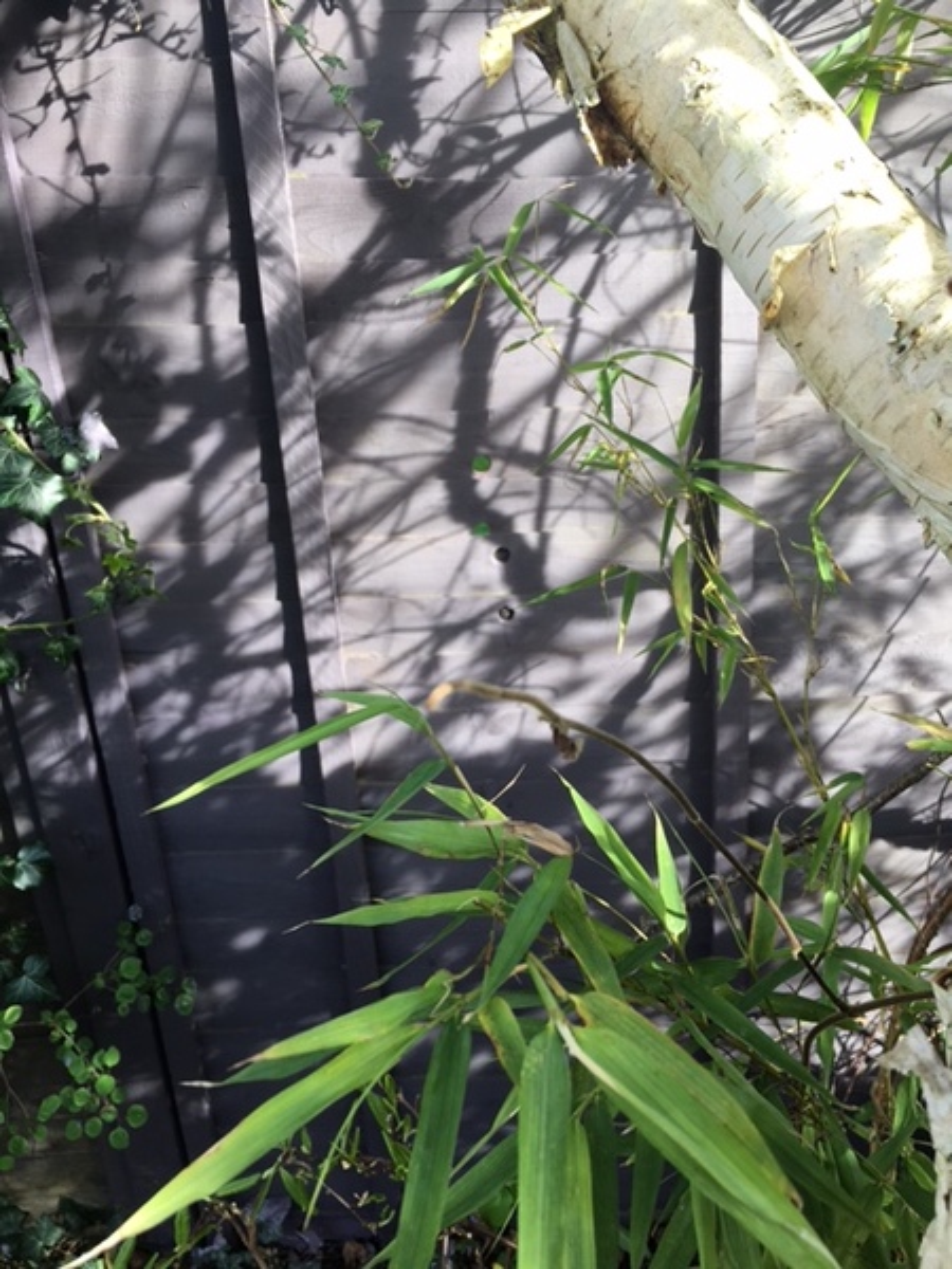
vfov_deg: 61.7
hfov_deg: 48.2
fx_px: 1063
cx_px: 476
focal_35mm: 29
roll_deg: +3.5
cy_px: 634
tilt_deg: -17.8
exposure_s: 1/100
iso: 25
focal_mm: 4.15
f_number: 2.2
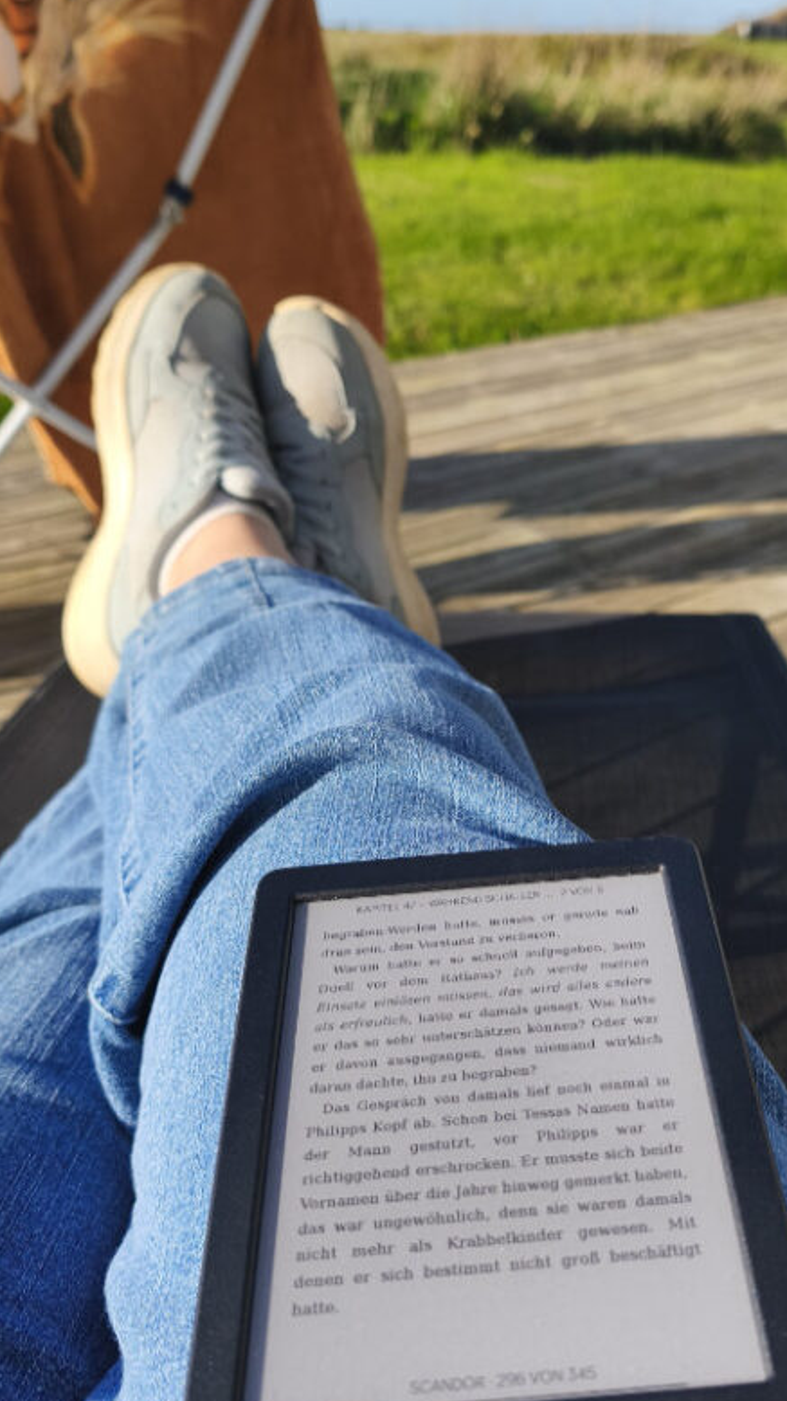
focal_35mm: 33
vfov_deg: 59.5
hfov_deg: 35.4
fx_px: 1226
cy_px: 664
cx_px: 504
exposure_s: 1/830
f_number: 1.6
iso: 50
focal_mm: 6.2
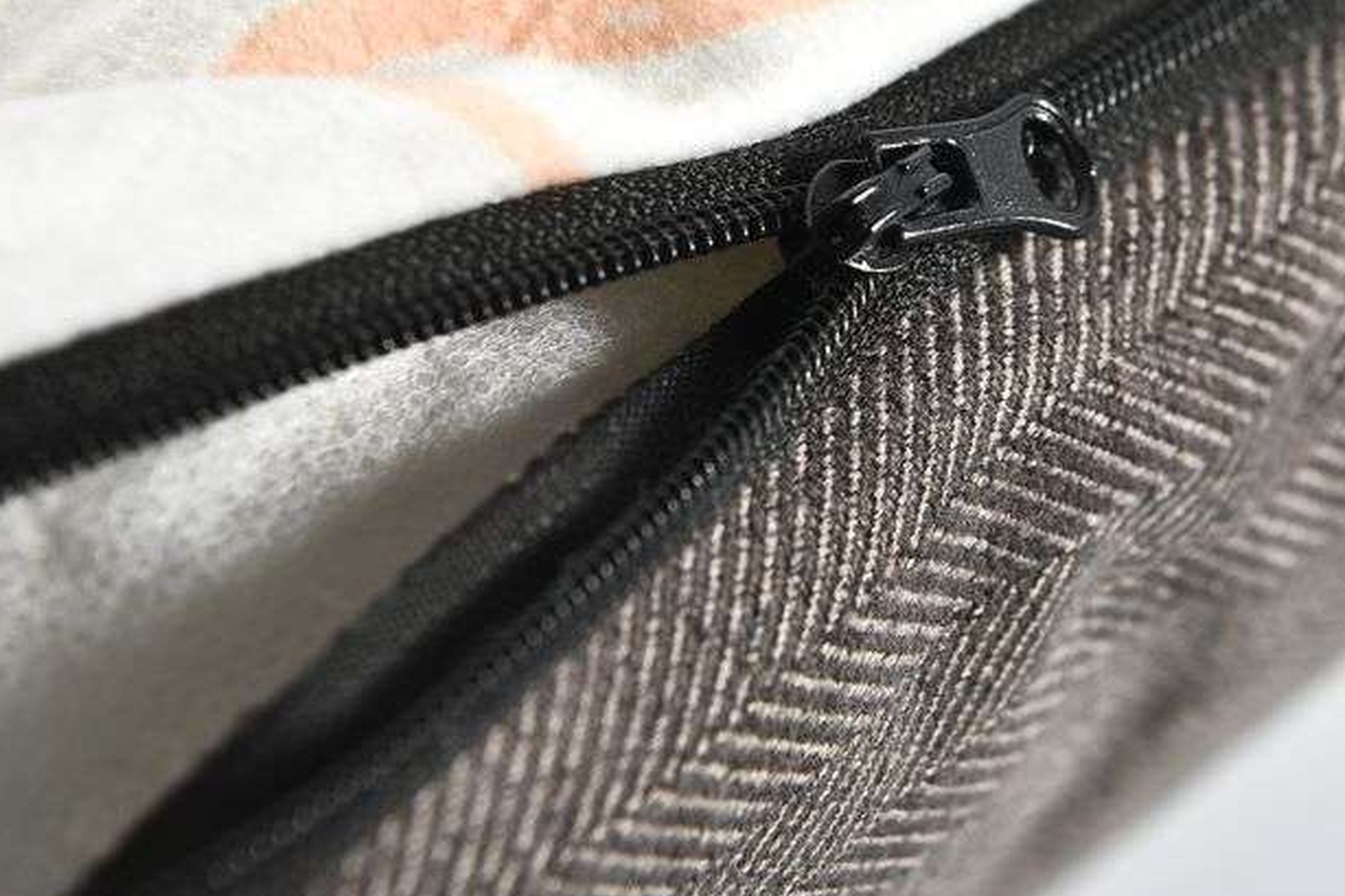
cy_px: 257
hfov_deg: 20.2
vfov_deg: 13.5
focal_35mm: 101
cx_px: 861
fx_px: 3772
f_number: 9
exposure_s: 1/125
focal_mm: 62
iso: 320
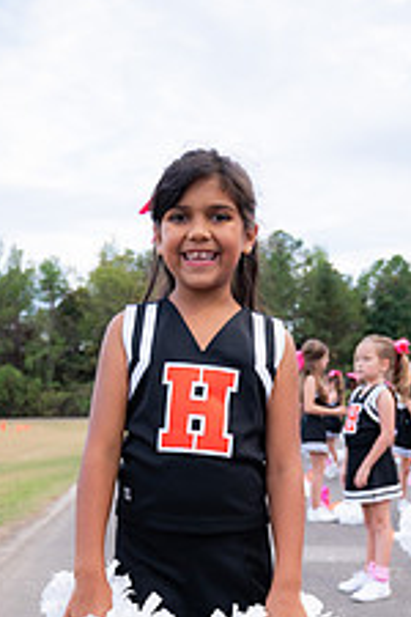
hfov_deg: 24.6
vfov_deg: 34.8
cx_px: 215
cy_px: 516
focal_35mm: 55
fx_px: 942
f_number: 4
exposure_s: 1/400
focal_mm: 27.5
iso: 640
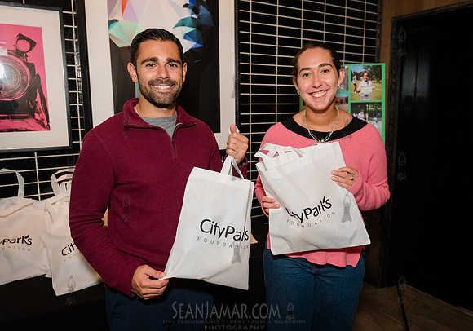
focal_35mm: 28
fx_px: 377
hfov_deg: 64.1
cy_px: 166
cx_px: 255
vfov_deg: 47.4
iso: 12800
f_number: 3.5
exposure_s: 1/320
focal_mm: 24
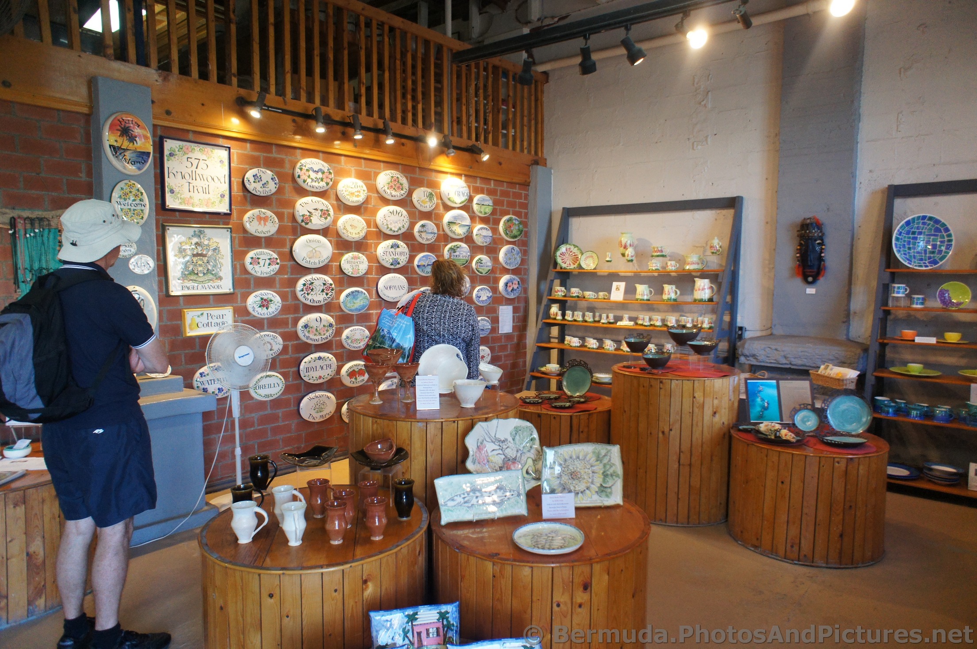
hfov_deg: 73.8
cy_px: 324
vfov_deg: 53.0
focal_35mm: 24
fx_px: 651
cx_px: 488
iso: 1250
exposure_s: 1/160
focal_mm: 16
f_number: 4
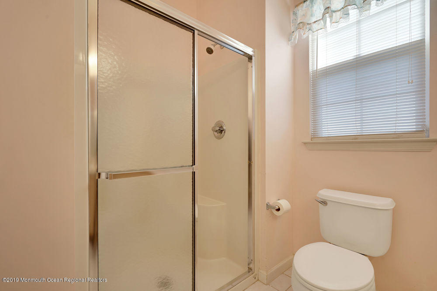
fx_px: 194
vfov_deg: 73.8
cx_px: 218
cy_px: 146
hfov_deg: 96.7
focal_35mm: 16
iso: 200
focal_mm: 16
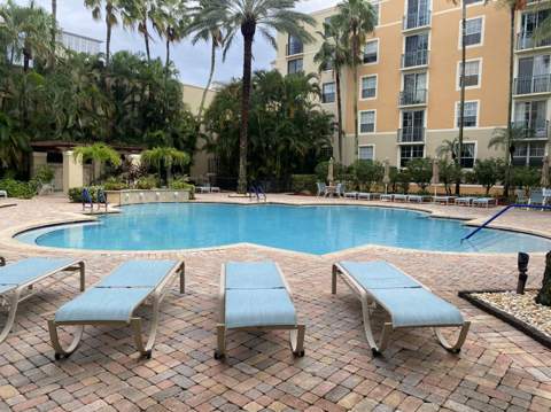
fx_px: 413
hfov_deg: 67.4
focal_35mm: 26
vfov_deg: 53.0
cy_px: 206
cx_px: 276
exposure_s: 1/706
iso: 32
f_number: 1.8
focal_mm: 4.25
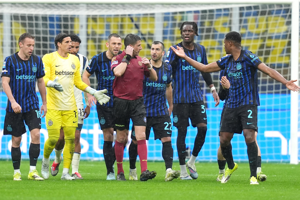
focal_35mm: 400
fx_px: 3333
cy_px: 100
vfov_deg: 3.4
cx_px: 150
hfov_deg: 5.2
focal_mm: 400
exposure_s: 1/2000
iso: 2500
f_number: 2.8
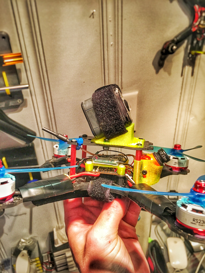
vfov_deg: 61.7
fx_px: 229
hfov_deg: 48.2
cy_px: 136
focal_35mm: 29
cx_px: 102
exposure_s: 1/30
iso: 125
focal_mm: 4.15
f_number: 2.2
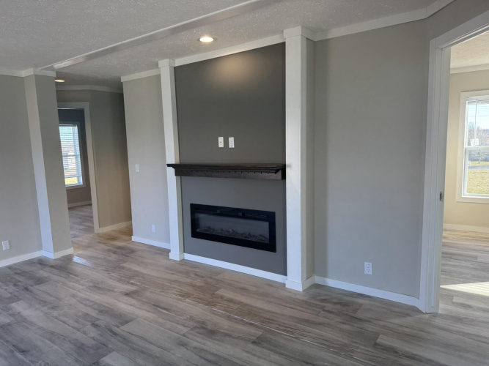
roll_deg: +1.3
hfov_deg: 71.6
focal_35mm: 24
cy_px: 183
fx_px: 339
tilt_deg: -6.1
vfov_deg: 56.8
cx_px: 244
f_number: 1.78
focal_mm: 6.76
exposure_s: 1/149
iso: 100
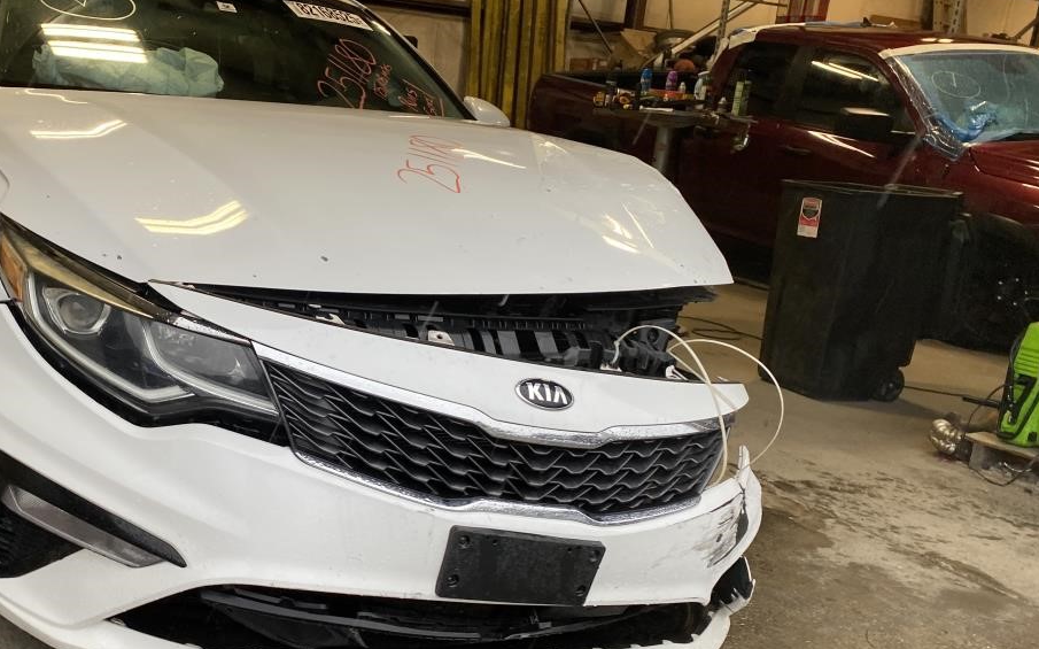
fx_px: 1104
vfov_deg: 32.7
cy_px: 340
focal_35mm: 39
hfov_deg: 49.3
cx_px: 326
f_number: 1.8
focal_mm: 4.25
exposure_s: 1/121
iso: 100
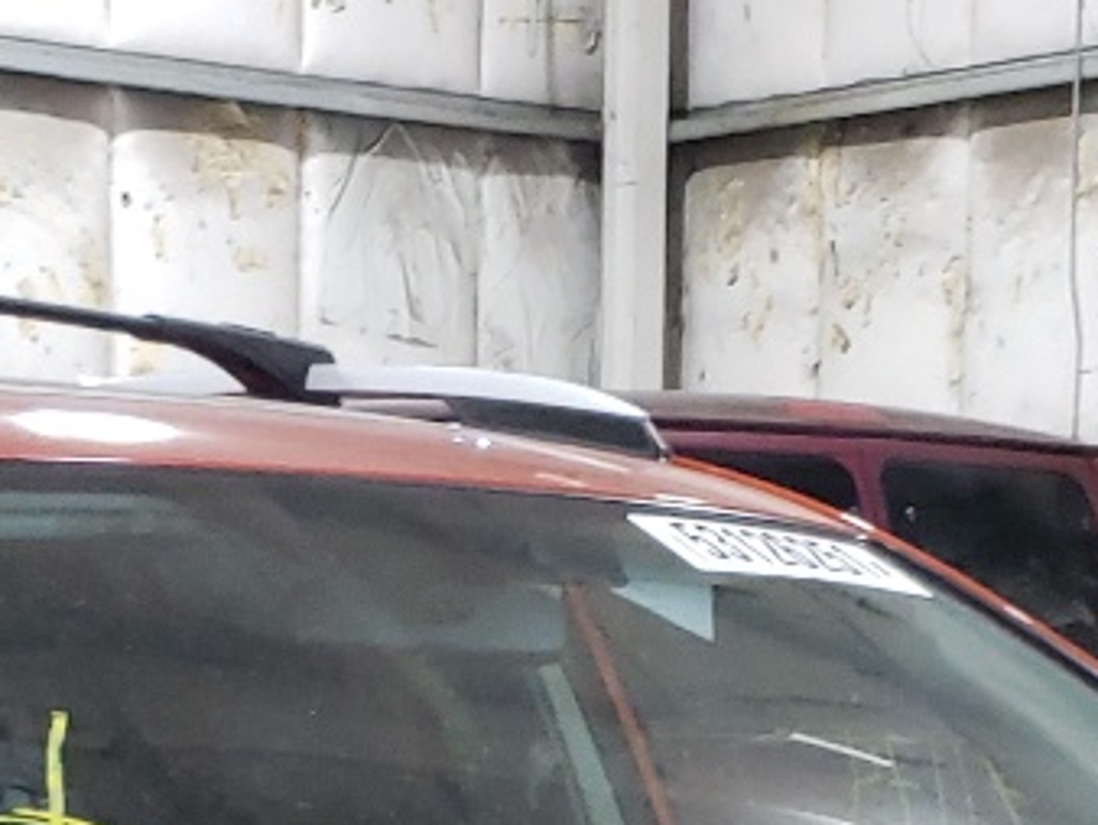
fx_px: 3904
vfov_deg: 11.3
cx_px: 646
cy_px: 1462
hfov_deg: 16.0
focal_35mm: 123
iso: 253
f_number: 1.5
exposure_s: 1/40
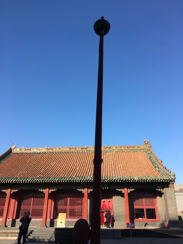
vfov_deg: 61.7
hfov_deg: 48.2
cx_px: 92
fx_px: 204
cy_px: 122
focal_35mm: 29
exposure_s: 1/884
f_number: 2.2
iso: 25
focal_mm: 4.15
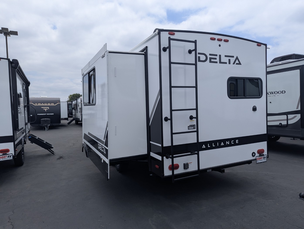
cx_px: 152
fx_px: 211
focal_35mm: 24
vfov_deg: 56.9
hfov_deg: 71.5
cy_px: 114
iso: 49
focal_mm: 6.81
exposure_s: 1/3236
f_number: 1.85
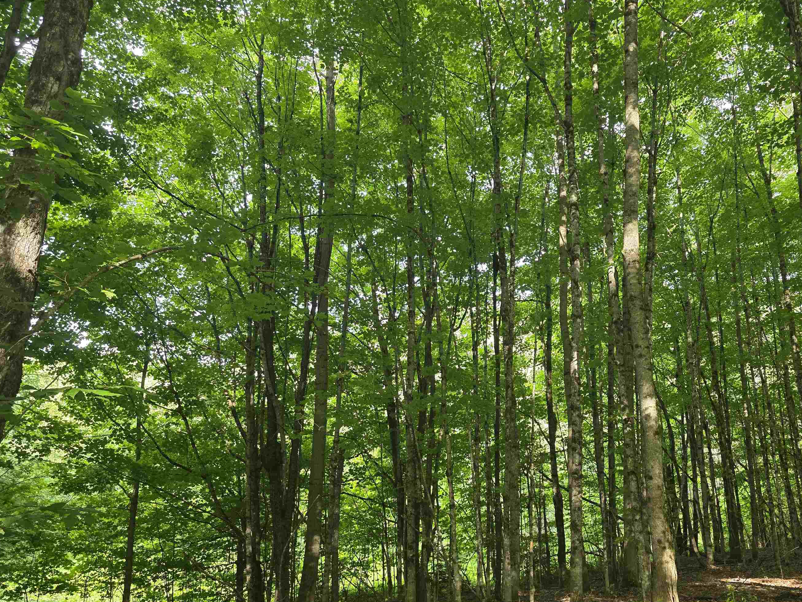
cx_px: 466
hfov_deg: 64.9
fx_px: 626
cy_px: 306
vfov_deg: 51.4
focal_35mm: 27
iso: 250
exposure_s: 1/180
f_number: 1.7
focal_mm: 6.3
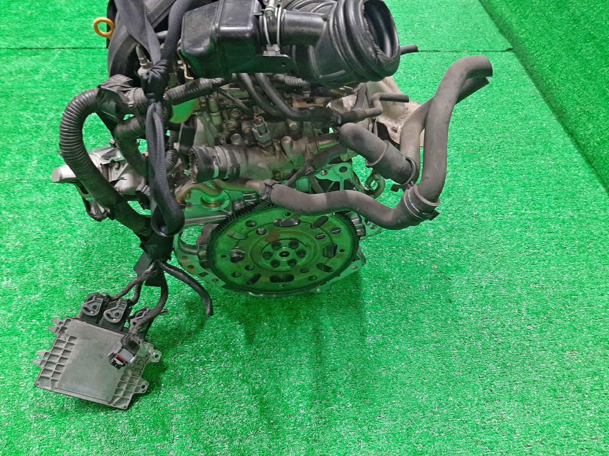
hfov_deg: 67.3
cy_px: 228
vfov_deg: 53.1
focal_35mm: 26
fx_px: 457
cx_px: 304
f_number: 1.7
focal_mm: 3.93
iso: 165
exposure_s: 1/33
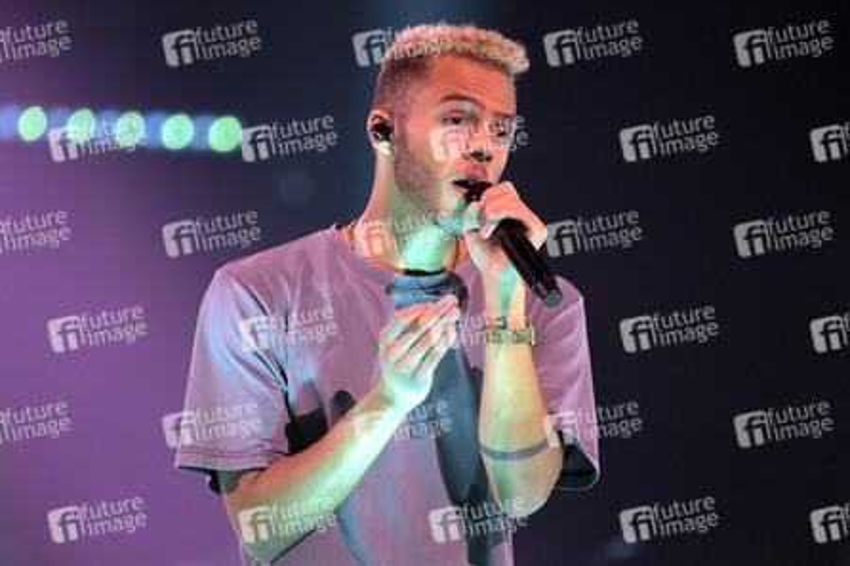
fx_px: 11919
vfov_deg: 2.7
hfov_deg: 4.1
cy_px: 282
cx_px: 428
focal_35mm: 505
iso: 8000
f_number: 5.6
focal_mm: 500
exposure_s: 1/400
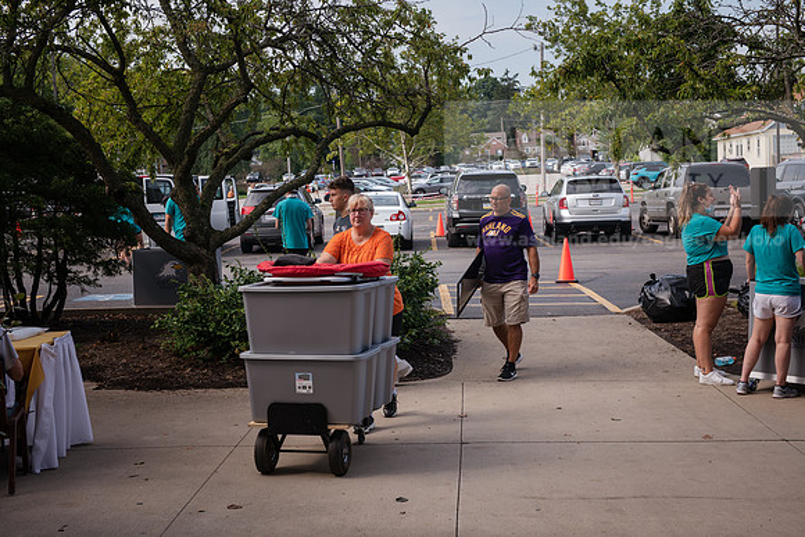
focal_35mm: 55
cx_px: 402
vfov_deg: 24.6
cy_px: 268
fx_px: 1230
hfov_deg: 36.2
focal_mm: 55
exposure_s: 1/400
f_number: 5.6
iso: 200
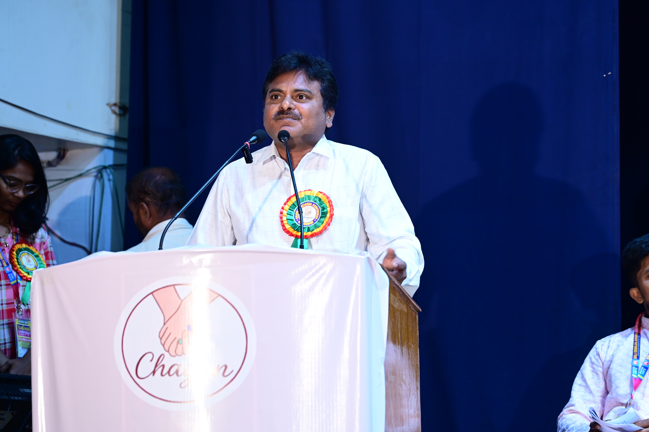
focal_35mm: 115
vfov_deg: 11.9
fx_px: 2072
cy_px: 216
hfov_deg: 17.8
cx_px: 324
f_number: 5
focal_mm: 115
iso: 1600
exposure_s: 1/125
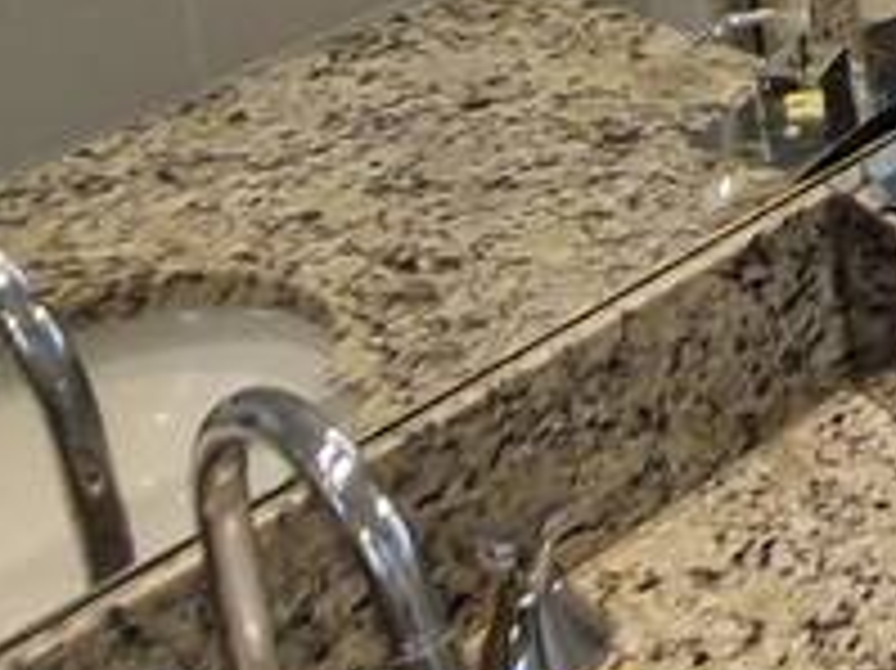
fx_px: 2432
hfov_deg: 16.2
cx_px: 1792
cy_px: -576
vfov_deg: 13.8
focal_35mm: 94
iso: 160
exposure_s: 1/60
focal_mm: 1.74
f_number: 2.2
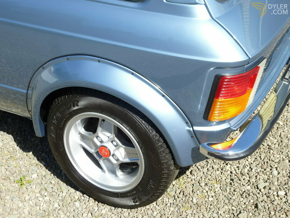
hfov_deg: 36.8
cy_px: 109
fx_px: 436
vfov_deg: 28.0
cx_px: 145
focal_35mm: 52
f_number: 4.3
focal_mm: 9.4
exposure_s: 1/320
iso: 100
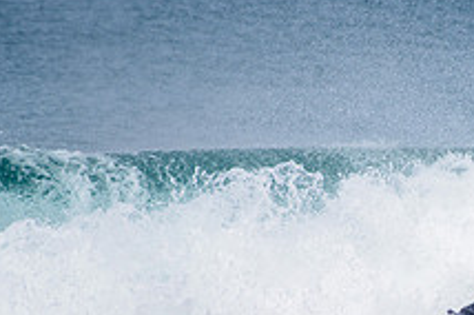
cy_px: 363
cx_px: 492
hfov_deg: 1.5
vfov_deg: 1.0
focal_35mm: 1358
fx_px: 17853
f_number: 5.6
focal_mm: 500
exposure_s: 1/2000
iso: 250
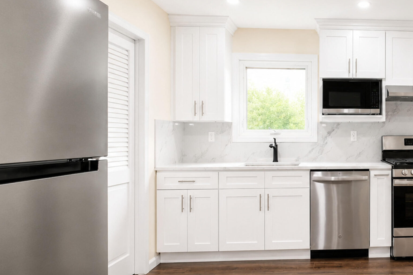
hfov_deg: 64.0
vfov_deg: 51.3
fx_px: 287
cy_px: 144
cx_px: 341
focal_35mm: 25
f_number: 8
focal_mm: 10
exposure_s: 1/60
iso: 1250
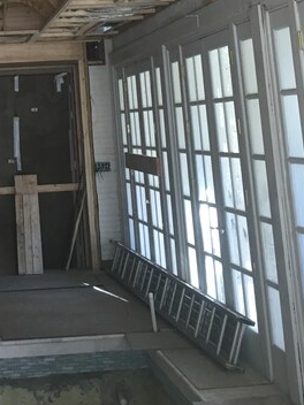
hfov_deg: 18.3
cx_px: 13
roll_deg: +2.9
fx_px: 925
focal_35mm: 79
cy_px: -56
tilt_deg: +10.8
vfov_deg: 23.0
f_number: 2.2
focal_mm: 4.15
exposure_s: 1/30
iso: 40
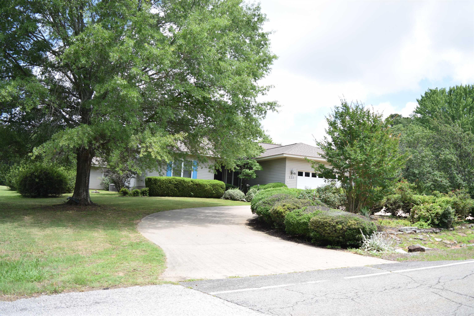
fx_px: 395
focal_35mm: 30
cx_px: 237
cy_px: 158
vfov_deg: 43.6
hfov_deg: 61.9
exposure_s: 1/400
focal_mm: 20
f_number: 3.5
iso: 100
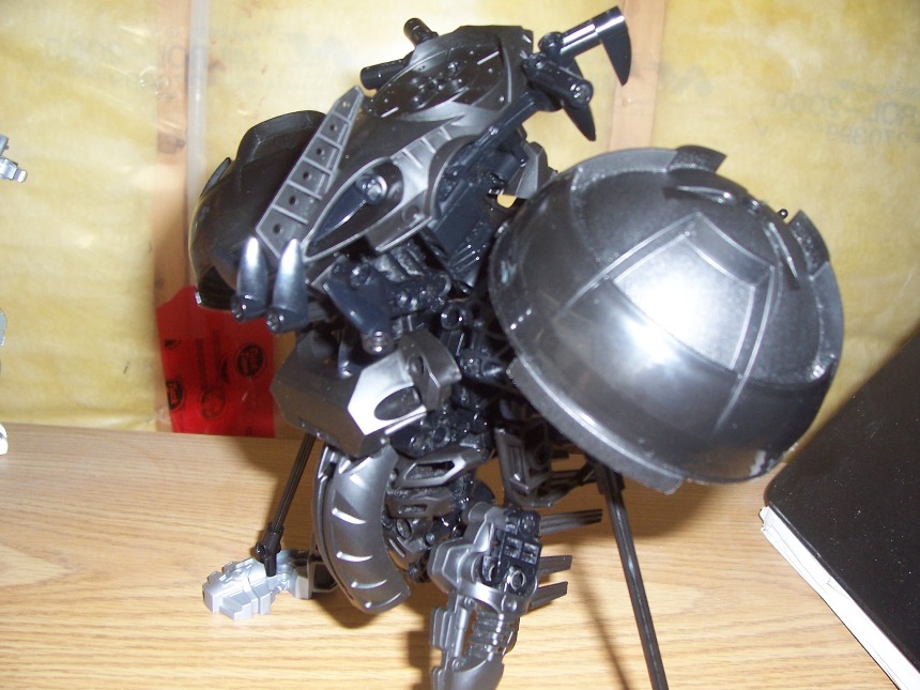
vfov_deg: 41.8
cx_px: 460
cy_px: 345
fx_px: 904
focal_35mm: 34
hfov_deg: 54.0
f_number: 2.7
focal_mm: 5.6
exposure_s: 1/60
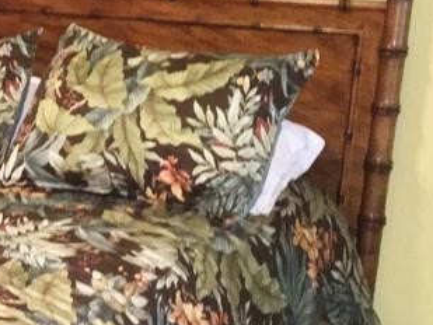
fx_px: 1201
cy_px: 216
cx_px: -143
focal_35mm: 96
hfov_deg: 18.8
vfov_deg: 15.4
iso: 200
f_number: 2.2
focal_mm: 4.15
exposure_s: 1/16
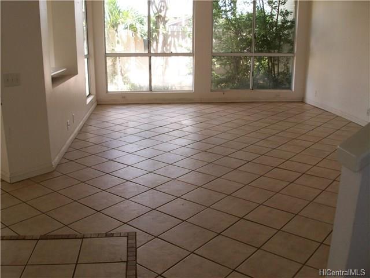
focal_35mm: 34
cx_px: 185
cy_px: 139
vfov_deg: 41.8
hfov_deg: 54.0
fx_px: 363
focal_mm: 5.7
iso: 64
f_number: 2.8
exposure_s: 1/71
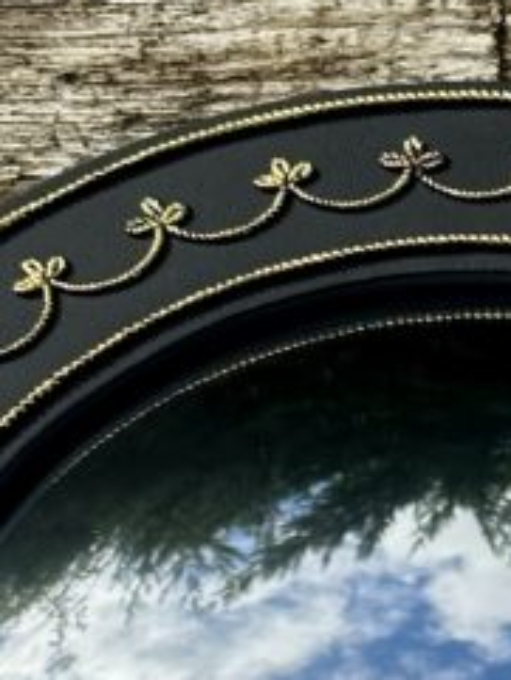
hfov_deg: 7.3
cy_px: 838
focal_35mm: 204
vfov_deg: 9.5
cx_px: 497
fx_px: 4012
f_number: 1.78
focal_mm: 6.86
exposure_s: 1/3876
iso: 64
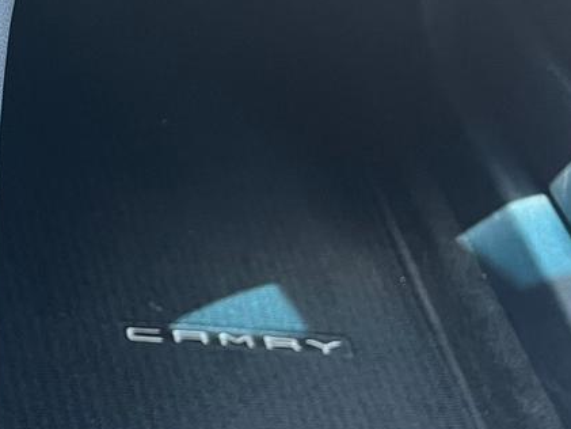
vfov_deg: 18.6
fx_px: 1303
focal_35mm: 79
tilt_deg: -54.8
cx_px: -278
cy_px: 276
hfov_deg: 21.0
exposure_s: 1/70
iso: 125
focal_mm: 5.1
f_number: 1.6
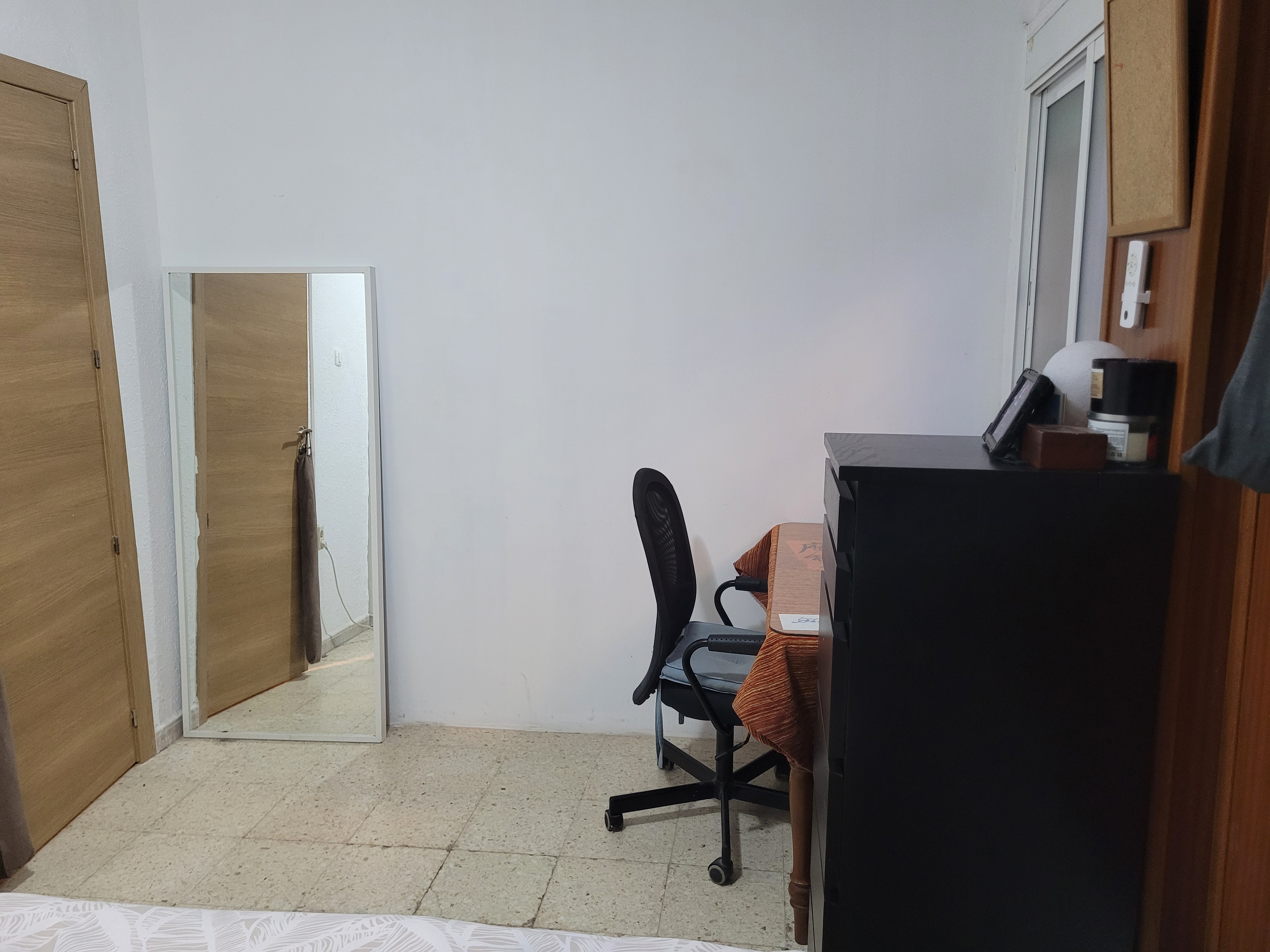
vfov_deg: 53.1
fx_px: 954
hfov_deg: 67.3
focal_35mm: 26
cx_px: 635
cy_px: 476
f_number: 1.8
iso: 640
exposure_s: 1/50
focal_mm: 5.4
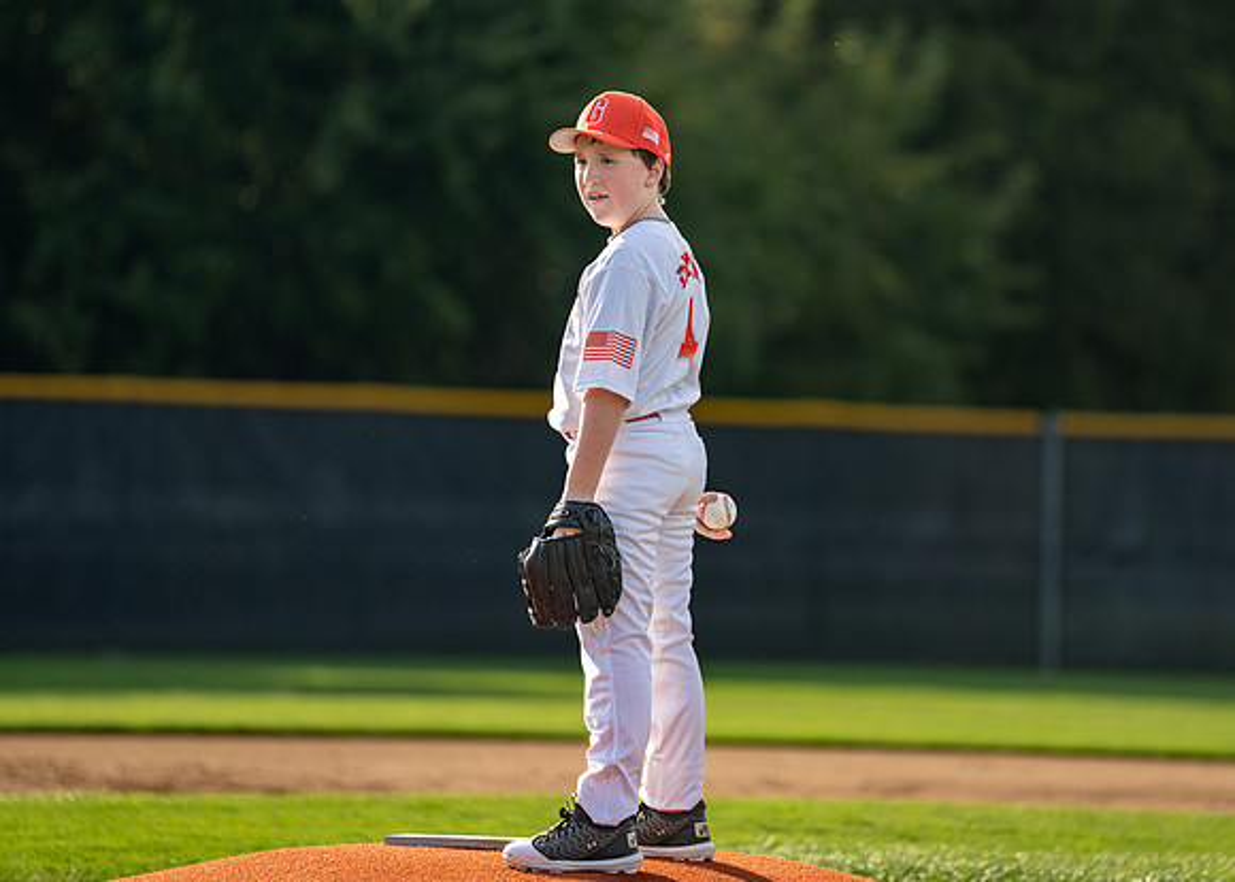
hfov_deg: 8.3
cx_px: 683
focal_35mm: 241
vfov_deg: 6.0
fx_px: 8468
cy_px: 392
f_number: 2.8
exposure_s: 1/4000
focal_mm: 200
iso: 400
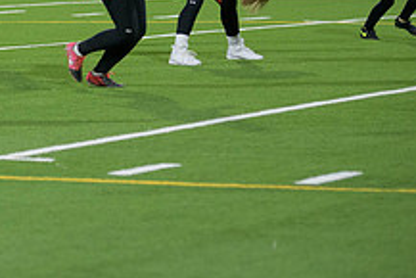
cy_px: -3
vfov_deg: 4.7
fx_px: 3399
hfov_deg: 7.0
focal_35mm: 294
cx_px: -73
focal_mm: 110
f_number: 2.8
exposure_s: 1/640
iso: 2500
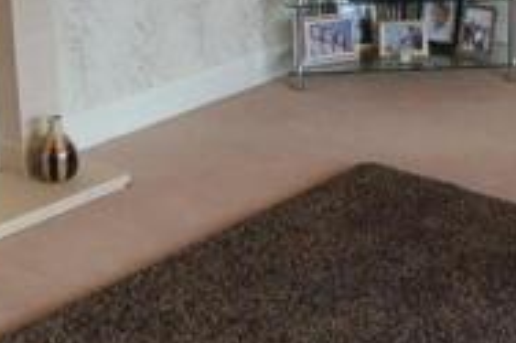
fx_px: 1346
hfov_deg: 21.2
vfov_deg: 14.3
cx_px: 464
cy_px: 5
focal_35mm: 94
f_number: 3.5
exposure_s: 1/60
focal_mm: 18
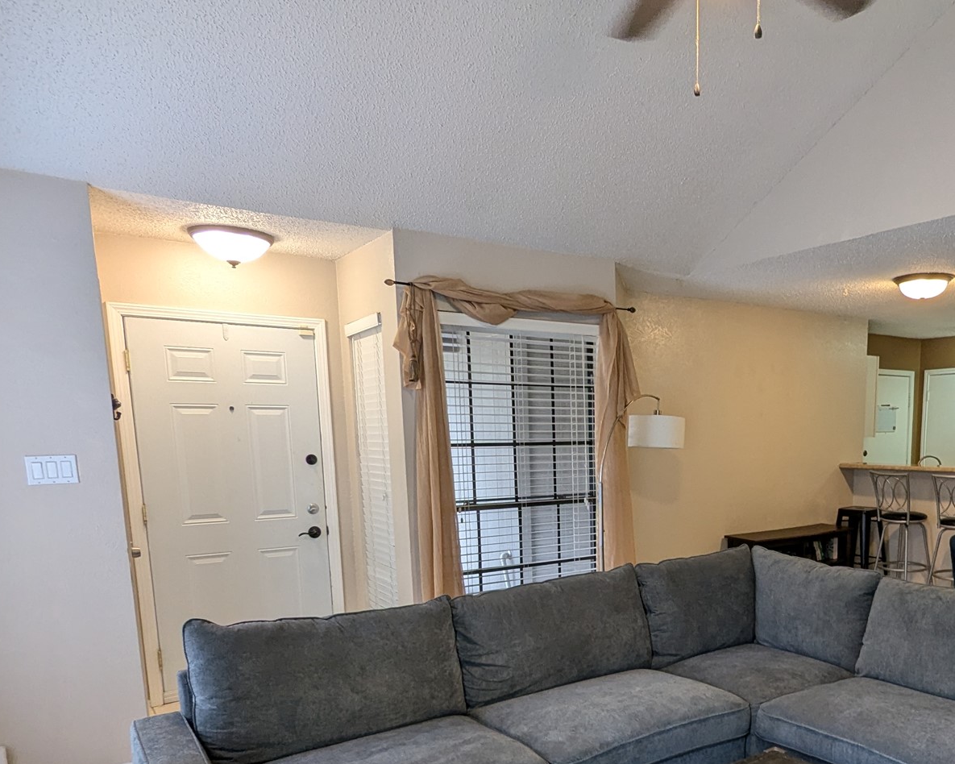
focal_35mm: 27
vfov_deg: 51.4
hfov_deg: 61.7
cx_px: 672
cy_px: 554
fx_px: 763
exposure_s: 1/60
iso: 171
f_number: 2.2
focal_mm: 2.35
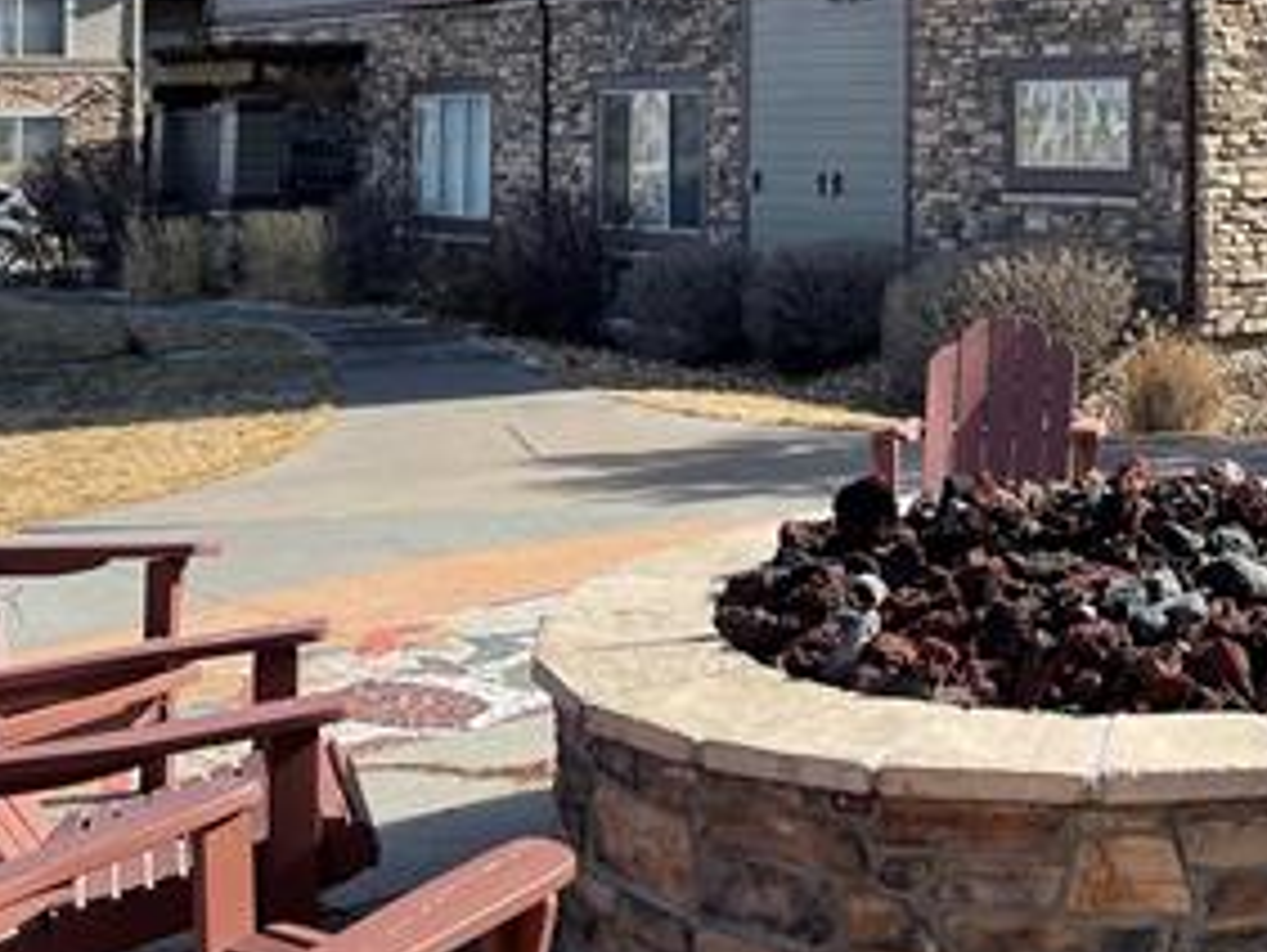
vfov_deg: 23.8
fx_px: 2161
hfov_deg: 30.3
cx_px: 1280
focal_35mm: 59
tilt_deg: +3.2
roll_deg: +1.1
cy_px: 0
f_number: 1.6
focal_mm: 5.1
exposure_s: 1/1912
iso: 32
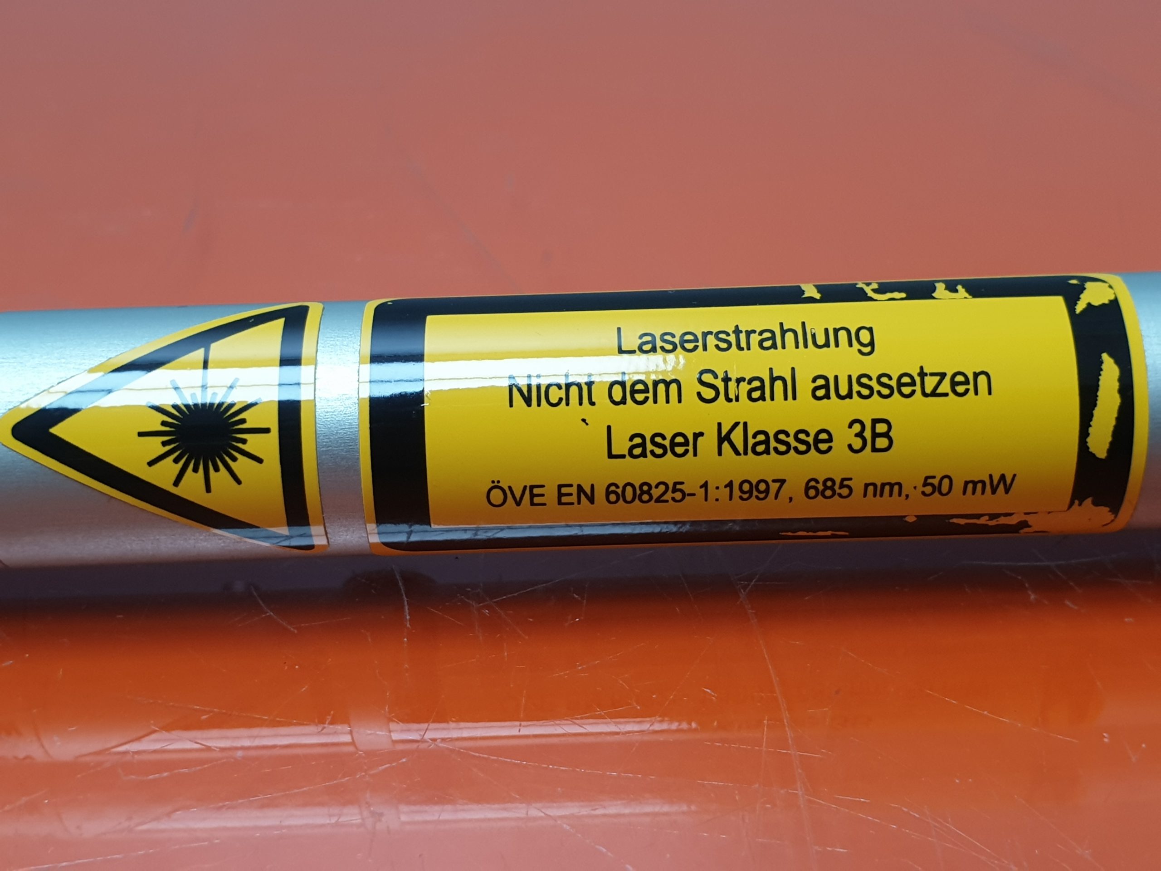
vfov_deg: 53.1
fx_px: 872
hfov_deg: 67.3
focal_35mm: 26
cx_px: 580
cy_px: 436
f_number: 2.4
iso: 100
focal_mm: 4.3
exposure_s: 1/50
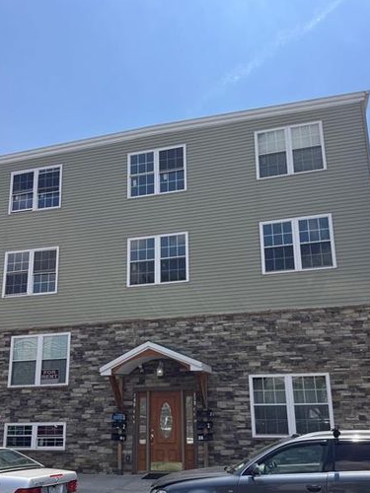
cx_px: 180
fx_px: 456
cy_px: 294
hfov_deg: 44.2
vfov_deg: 56.4
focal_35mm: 32
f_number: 1.78
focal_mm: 6.76
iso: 80
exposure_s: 1/4049
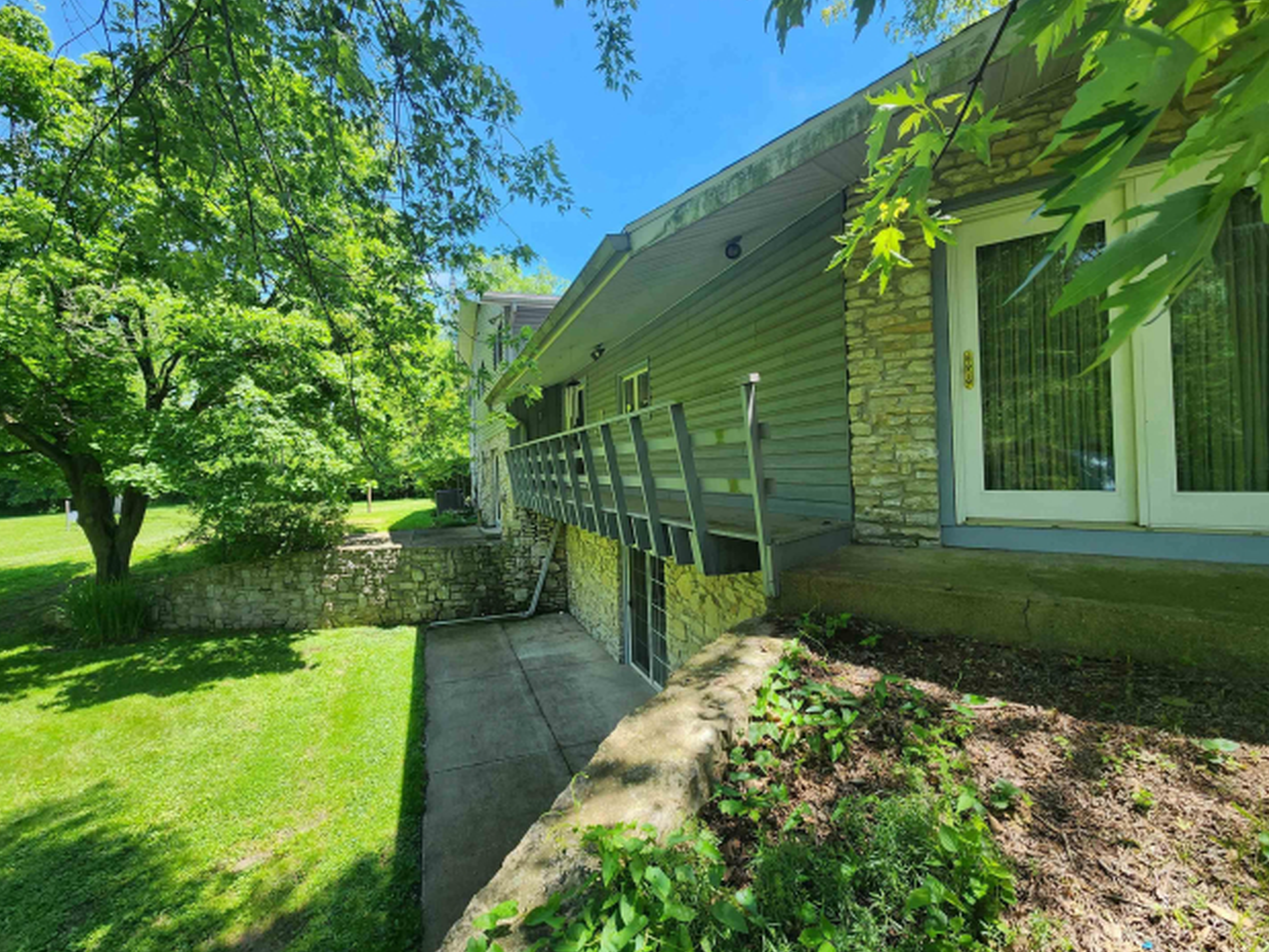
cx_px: 606
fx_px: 513
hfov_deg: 102.0
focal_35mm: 14
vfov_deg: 85.6
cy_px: 449
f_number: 2.2
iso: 50
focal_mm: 2.2
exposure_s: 1/472
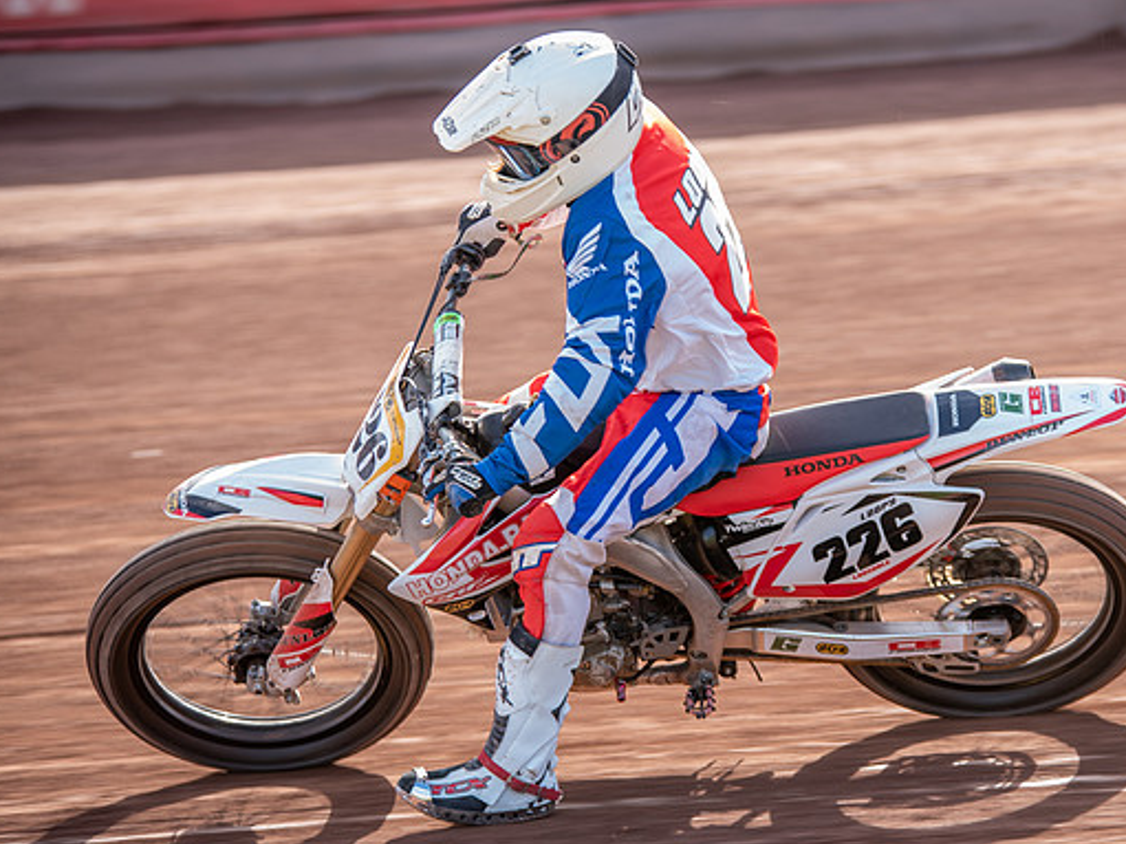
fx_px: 6537
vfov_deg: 7.4
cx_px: 771
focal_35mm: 201
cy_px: 405
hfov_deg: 9.8
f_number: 3.2
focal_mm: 150
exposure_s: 1/250
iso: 160
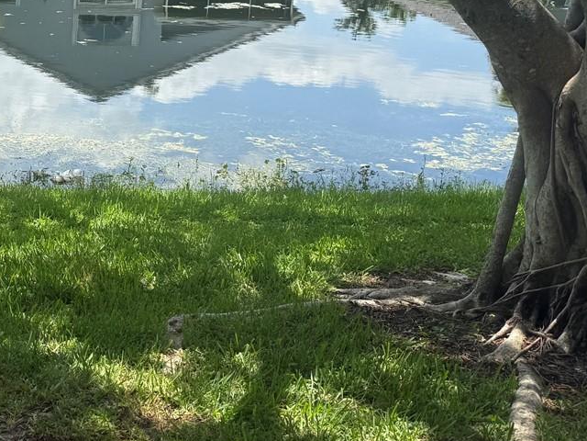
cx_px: -125
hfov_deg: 28.0
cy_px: 119
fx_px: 1017
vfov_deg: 24.2
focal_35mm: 60
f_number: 1.78
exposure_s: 1/2169
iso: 80
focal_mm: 6.76
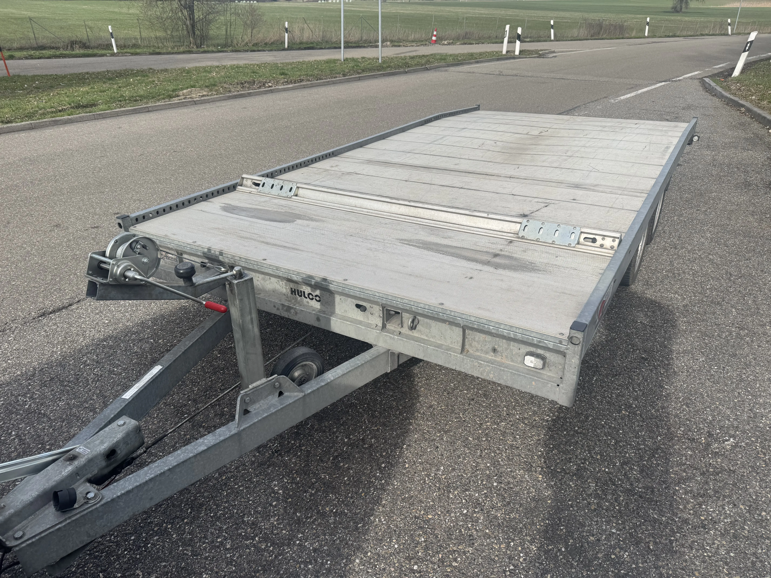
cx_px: 386
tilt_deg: -24.7
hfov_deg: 71.6
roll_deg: +0.7
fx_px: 535
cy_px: 289
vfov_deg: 56.8
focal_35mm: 24
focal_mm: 6.76
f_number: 1.78
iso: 80
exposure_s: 1/3597
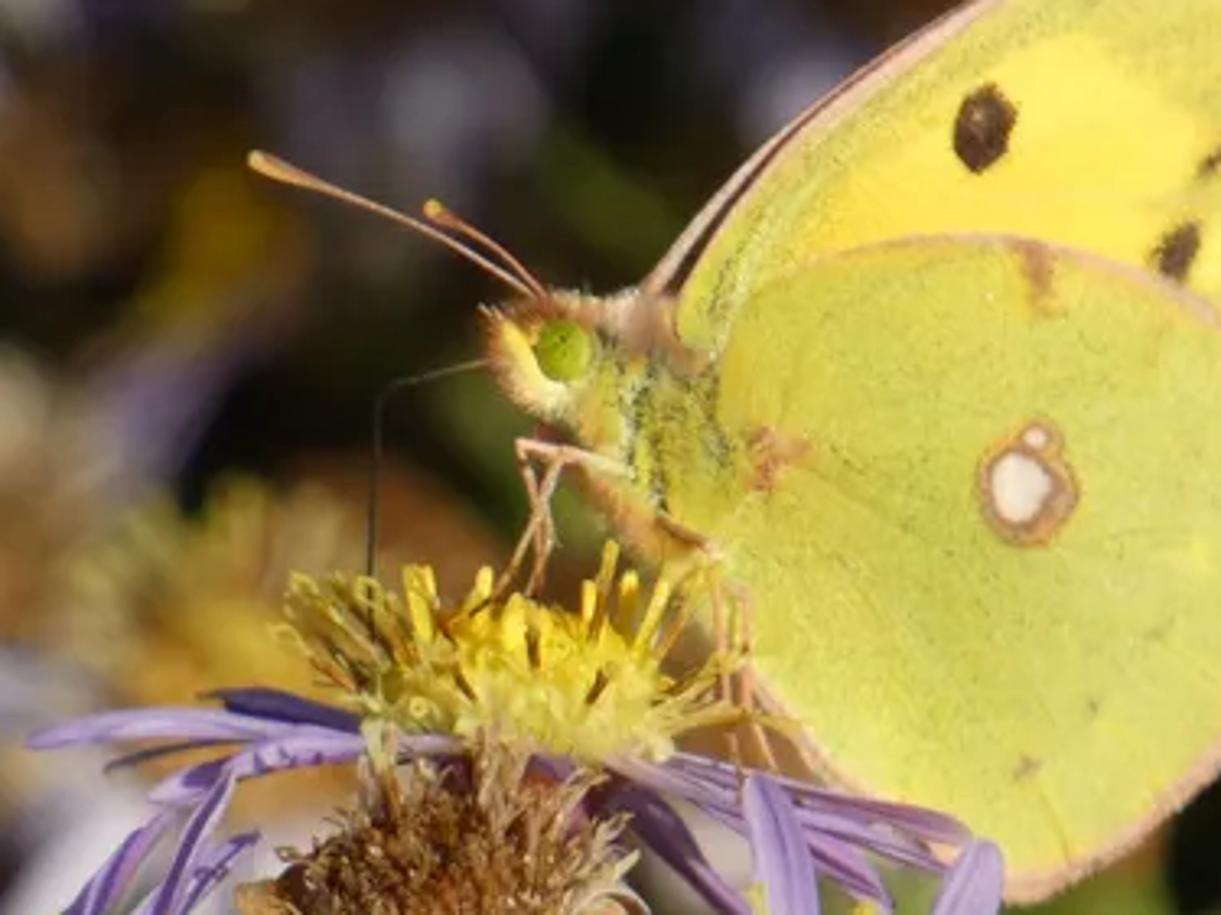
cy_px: 518
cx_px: 736
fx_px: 33040
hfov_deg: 2.1
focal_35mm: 937
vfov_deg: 1.6
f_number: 5.6
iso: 80
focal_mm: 98.3
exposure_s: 1/250
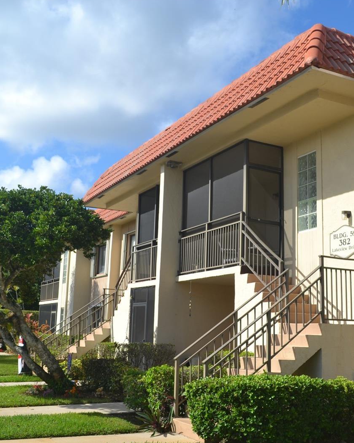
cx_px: 196
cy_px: 220
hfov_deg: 34.9
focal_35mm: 43
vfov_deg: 42.9
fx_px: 563
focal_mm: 20
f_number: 8
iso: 100
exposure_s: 1/250
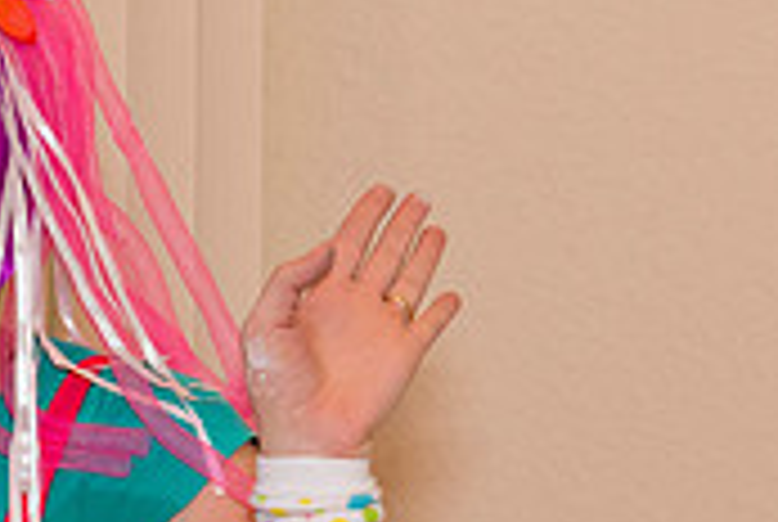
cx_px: -513
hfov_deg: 11.2
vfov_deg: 7.9
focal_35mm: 174
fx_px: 3767
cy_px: 416
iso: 4000
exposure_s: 1/160
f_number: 7.1
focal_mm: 52
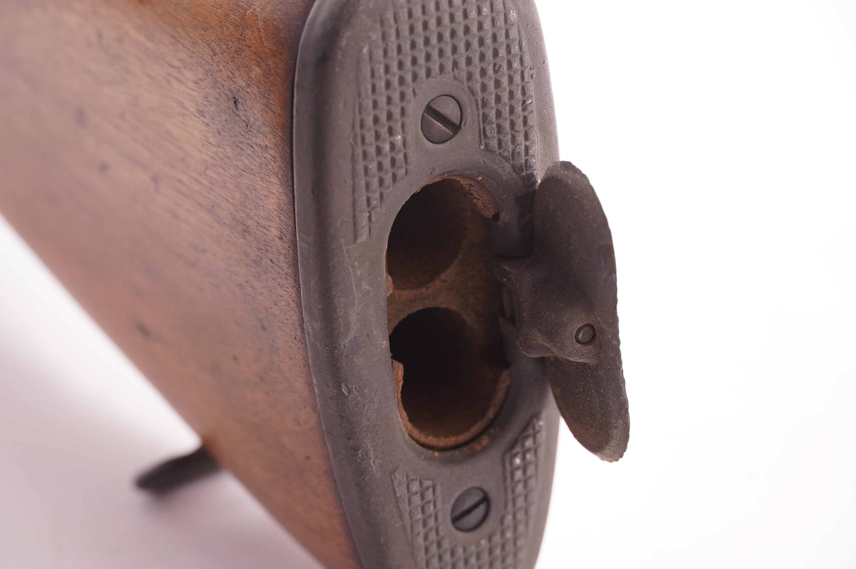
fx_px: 2601
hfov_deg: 18.7
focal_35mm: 110
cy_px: 284
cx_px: 428
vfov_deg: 12.5
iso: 800
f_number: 5.6
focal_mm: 73
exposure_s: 1/125
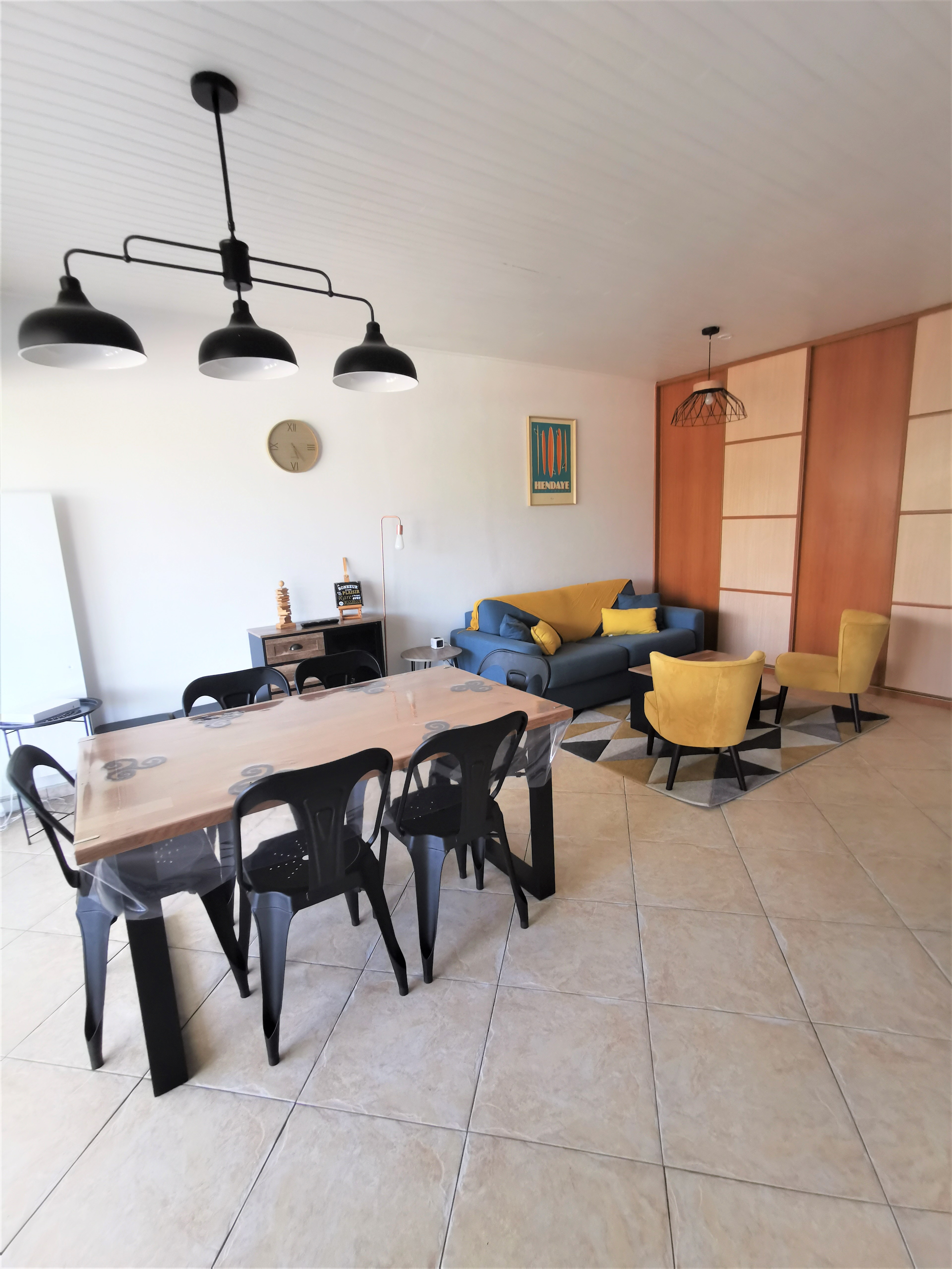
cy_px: 634
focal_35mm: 16
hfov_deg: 78.1
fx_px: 587
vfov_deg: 94.5
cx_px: 476
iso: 160
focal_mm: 2.35
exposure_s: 1/50
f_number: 2.2
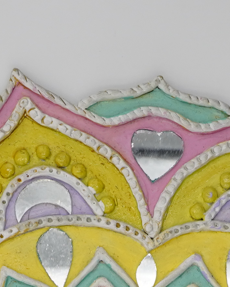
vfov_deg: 9.3
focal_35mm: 191
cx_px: 69
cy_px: 614
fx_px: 1624
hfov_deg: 8.1
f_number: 10
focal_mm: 30
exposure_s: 1/160
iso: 1000
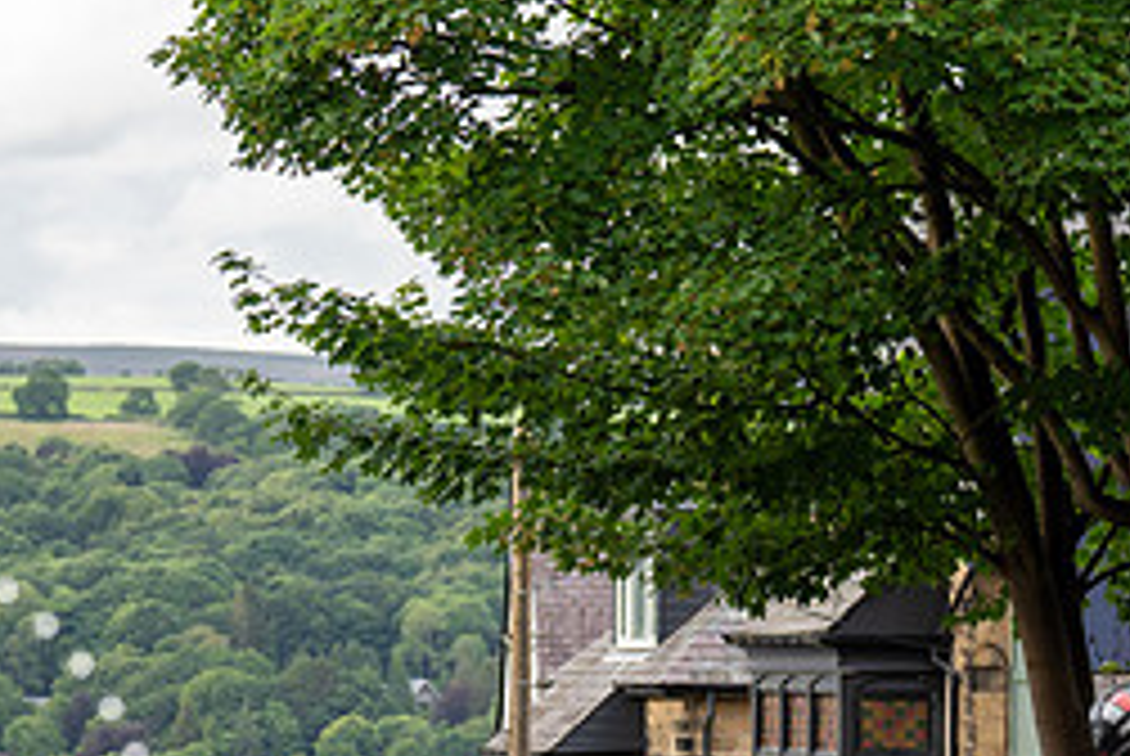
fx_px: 6096
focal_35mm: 194
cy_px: 668
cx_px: 480
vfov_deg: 7.1
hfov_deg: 10.6
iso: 500
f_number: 3.5
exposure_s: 1/500
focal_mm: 72
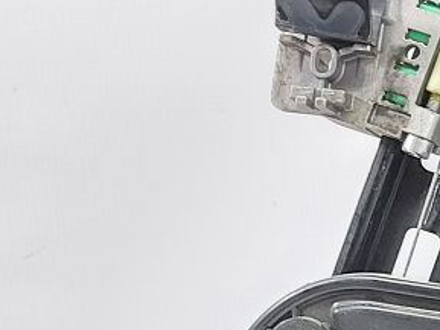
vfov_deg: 12.6
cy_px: 376
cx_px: 1021
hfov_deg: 13.3
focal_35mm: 115
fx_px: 1462
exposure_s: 1/50
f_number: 1.8
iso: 250
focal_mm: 5.23
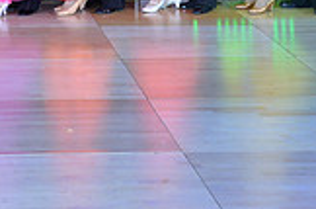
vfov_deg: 8.3
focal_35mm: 158
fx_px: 1383
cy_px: -165
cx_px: 2
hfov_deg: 12.9
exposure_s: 1/250
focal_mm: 44
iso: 1600
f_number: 5.6
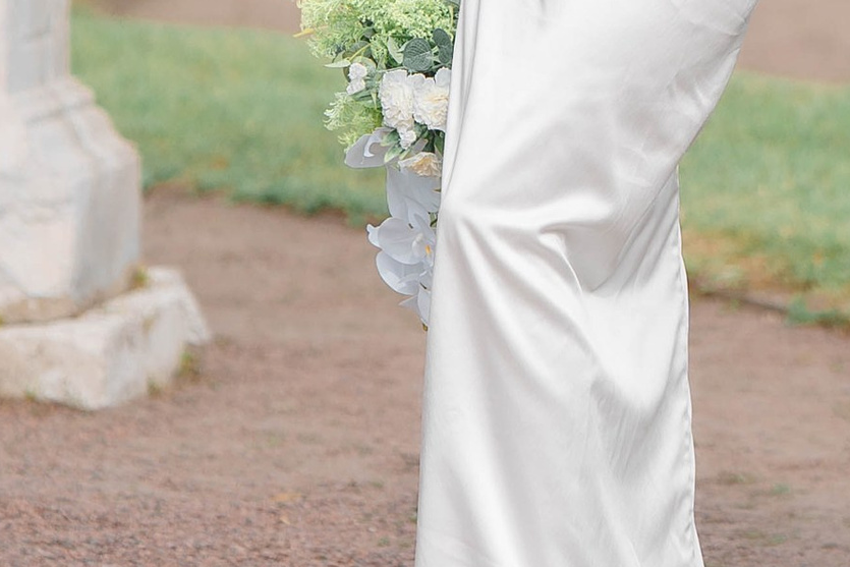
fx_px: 9233
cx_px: 688
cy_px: -831
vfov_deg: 3.5
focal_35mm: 391
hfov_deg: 5.3
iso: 100
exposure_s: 1/3200
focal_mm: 85
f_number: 2
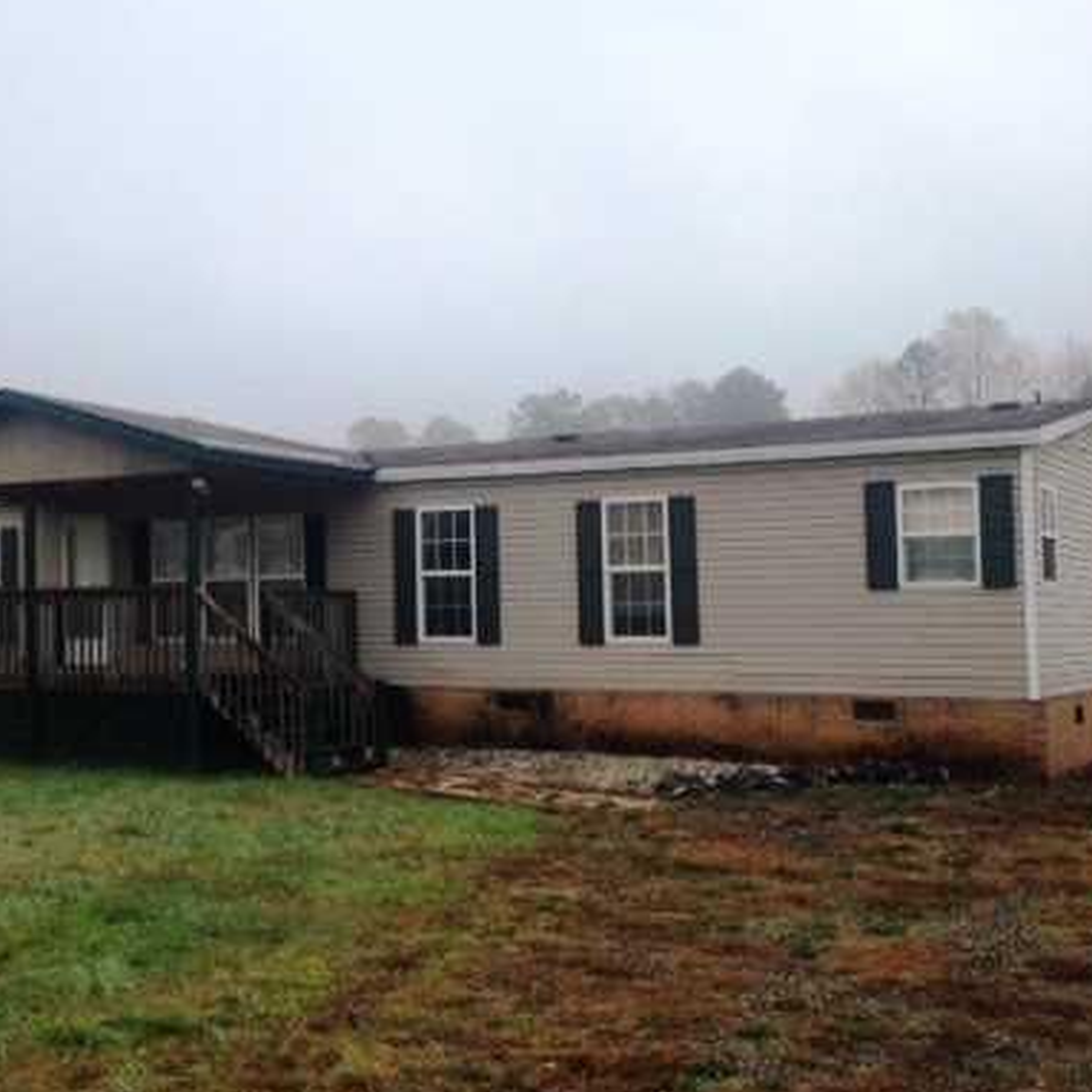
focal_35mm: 49
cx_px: 398
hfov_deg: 34.5
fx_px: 1749
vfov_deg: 34.7
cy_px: 559
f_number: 2.4
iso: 50
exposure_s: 1/786
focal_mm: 4.12
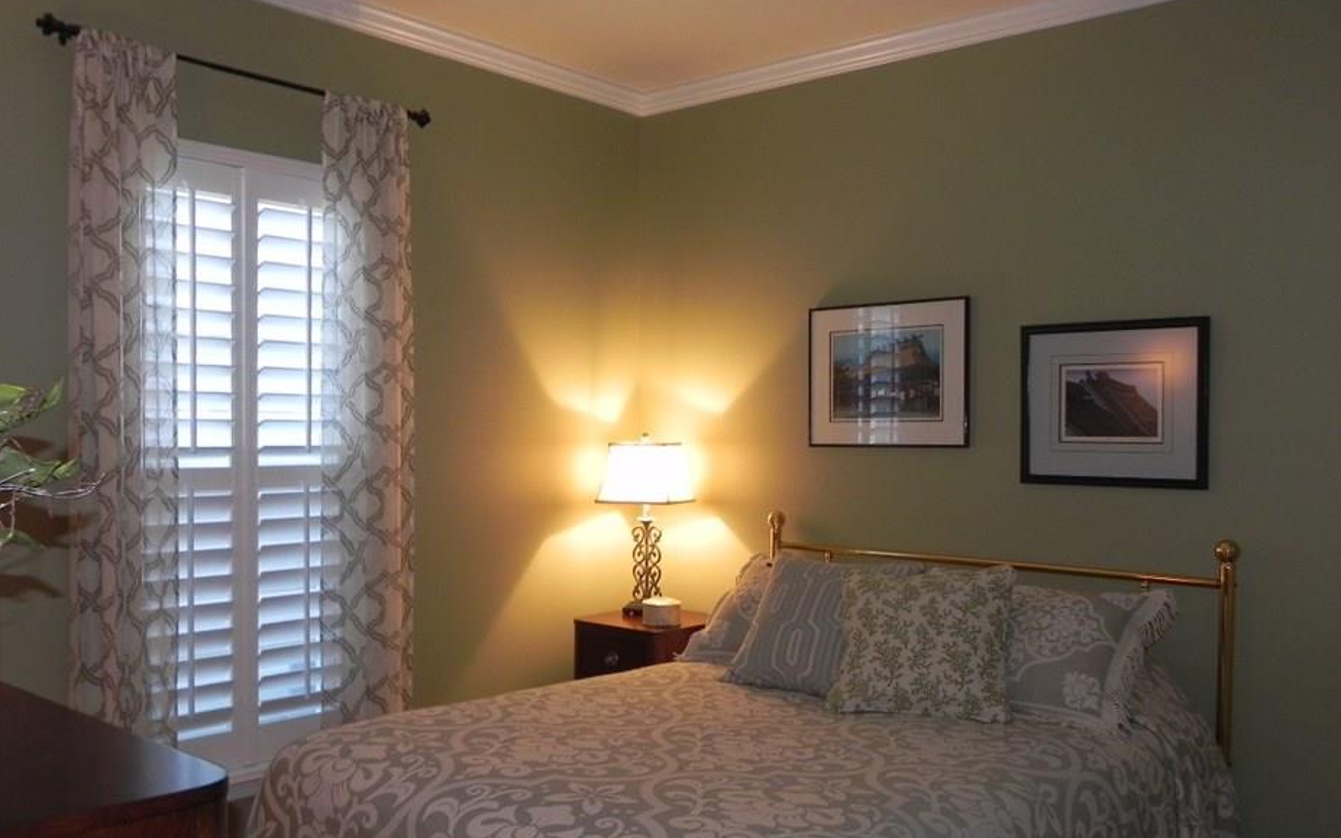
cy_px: 481
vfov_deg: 37.2
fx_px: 1243
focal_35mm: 34
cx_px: 678
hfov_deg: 56.7
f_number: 2.8
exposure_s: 1/30
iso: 200
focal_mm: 5.2
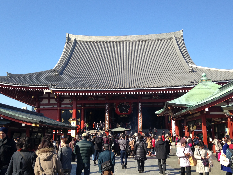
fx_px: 269
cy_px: 93
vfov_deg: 35.9
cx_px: 121
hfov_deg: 46.8
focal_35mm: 40
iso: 50
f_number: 2.4
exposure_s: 1/861
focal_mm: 4.12
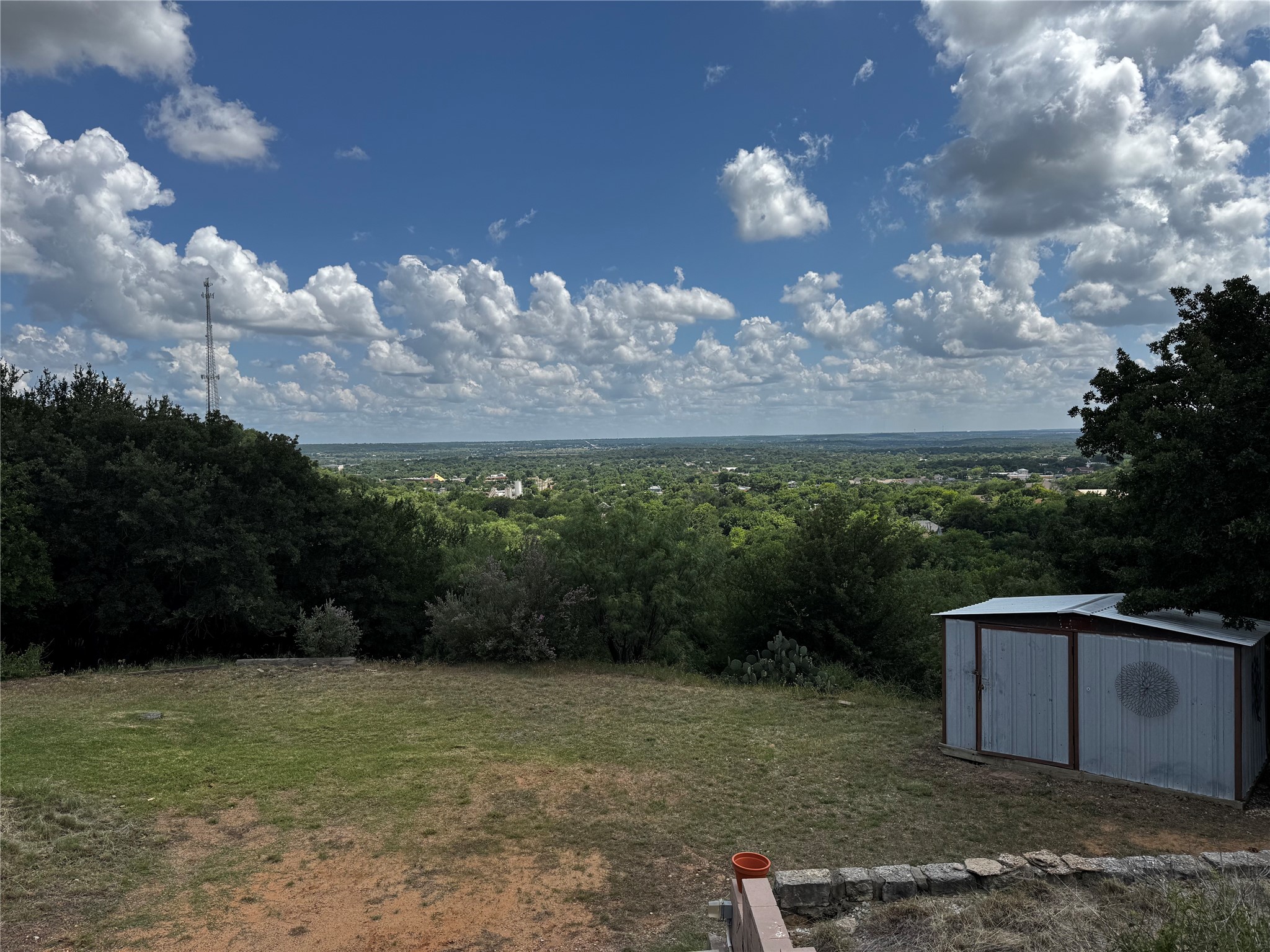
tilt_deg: -3.6
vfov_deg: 56.8
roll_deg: -0.2
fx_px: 881
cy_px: 476
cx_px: 635
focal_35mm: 24
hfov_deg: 71.6
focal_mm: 6.76
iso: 80
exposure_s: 1/7092
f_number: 1.78
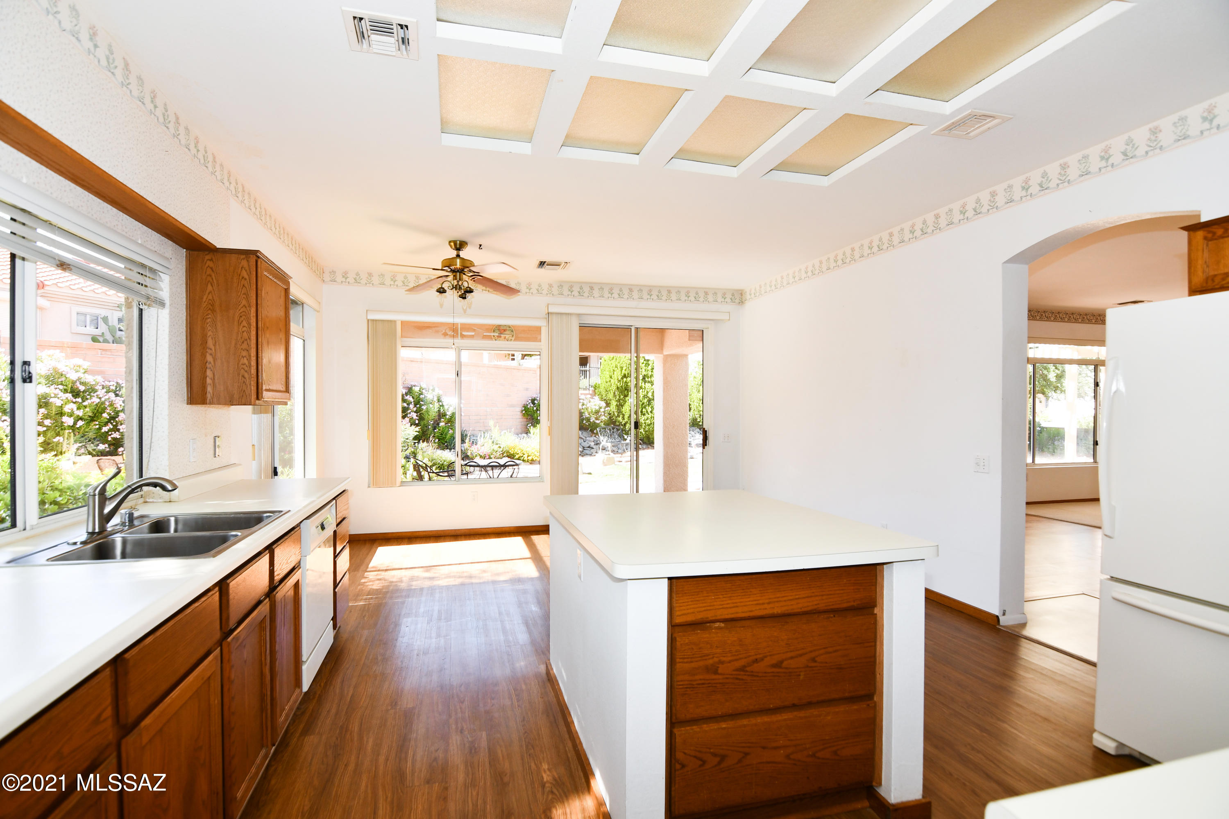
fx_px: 546
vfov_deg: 73.7
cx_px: 614
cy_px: 410
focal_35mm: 16
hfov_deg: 96.7
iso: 200
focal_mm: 11
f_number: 5.6
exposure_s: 1/125
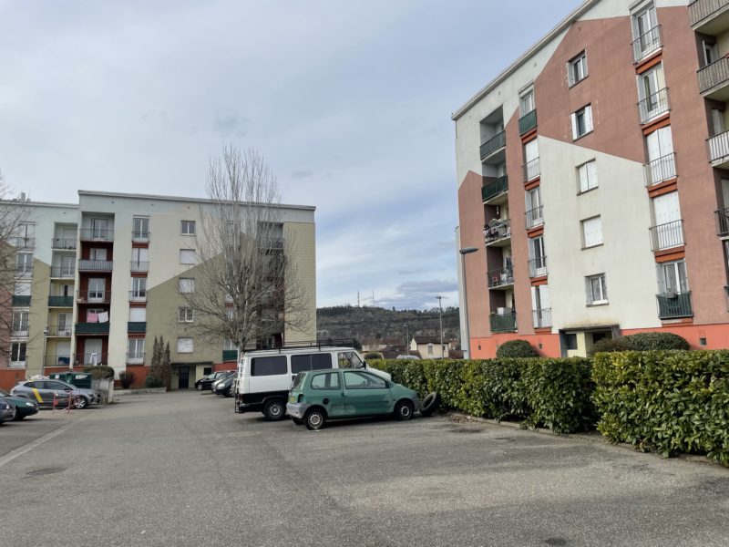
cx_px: 364
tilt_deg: +7.2
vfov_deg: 53.1
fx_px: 548
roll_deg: +1.2
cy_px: 274
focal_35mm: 26
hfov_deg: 67.3
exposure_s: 1/4132
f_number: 1.6
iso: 32
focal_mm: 4.2
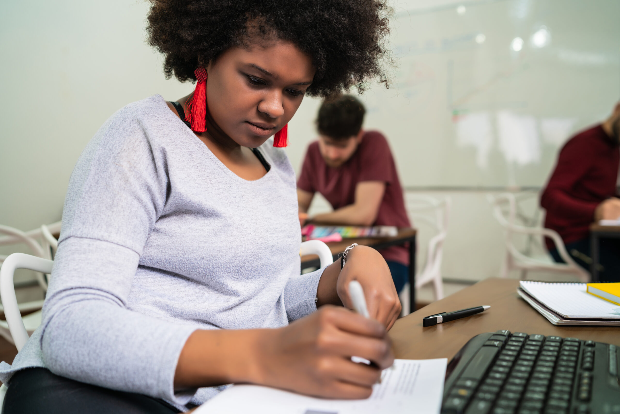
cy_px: 207
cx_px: 310
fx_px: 603
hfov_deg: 54.4
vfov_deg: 37.9
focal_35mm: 35
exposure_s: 1/60
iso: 100
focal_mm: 35
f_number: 2.8
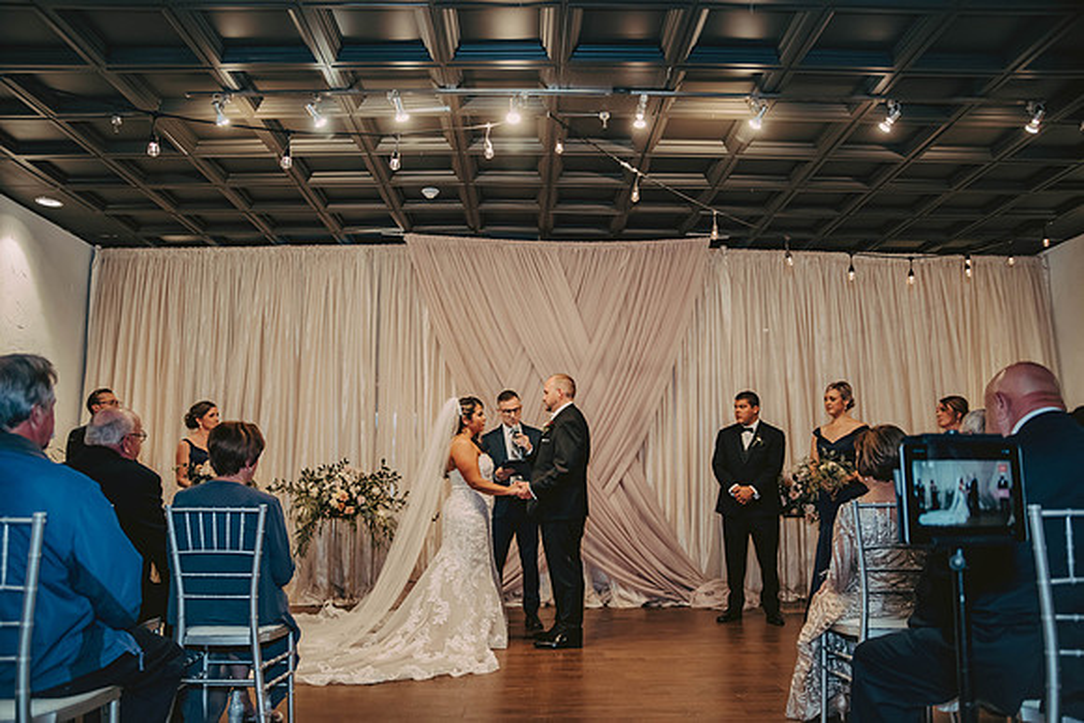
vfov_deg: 46.4
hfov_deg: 65.5
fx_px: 843
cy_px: 362
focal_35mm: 28
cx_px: 542
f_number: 3.2
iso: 1250
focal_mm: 28
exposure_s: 1/80
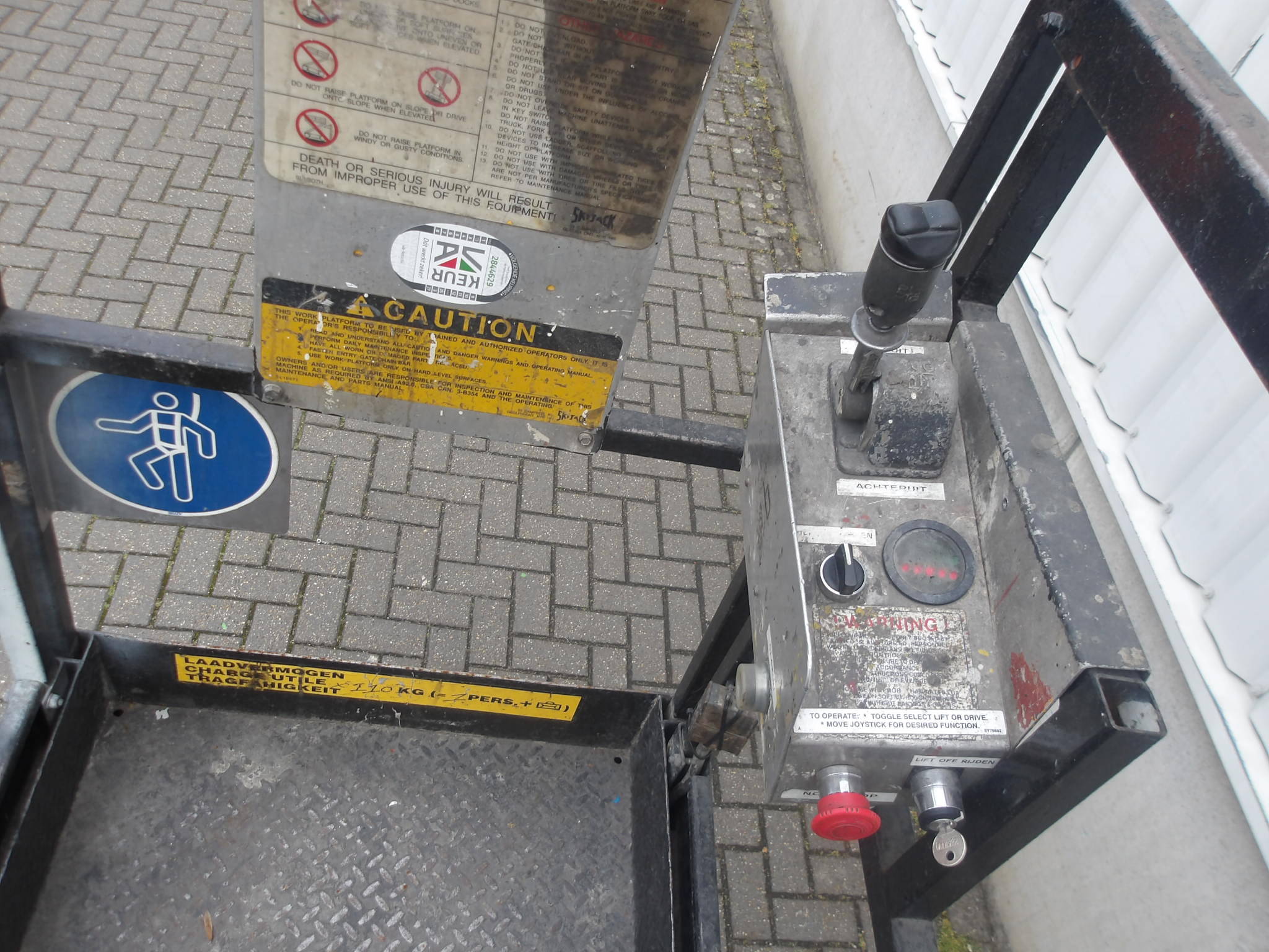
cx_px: 634
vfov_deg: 51.4
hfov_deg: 65.3
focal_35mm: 27
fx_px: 990
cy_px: 476
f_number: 3
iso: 100
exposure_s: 1/107
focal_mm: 4.9
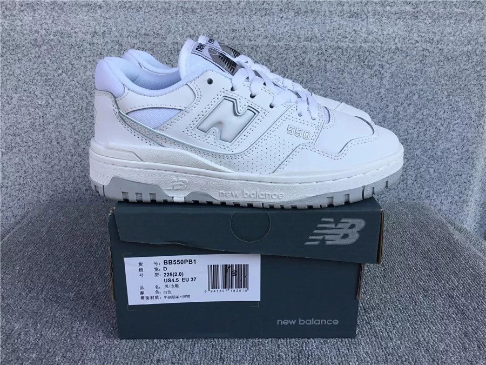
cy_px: 182
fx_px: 435
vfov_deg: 45.4
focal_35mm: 31
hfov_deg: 58.4
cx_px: 243
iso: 25
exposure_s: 1/431
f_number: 2.4
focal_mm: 3.3
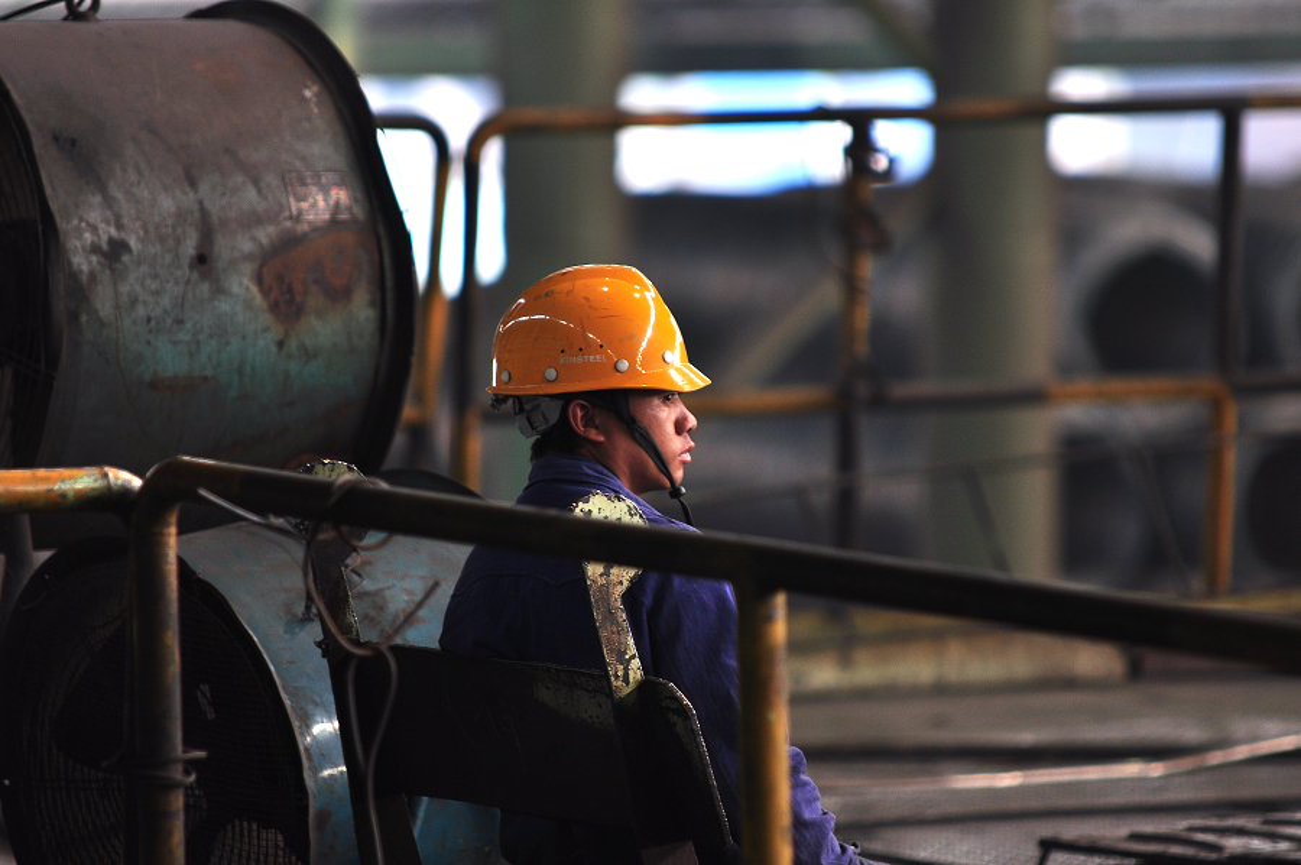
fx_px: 10830
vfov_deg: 4.6
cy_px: 432
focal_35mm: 300
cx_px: 650
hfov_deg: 6.9
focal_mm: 200
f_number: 2.8
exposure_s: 1/20
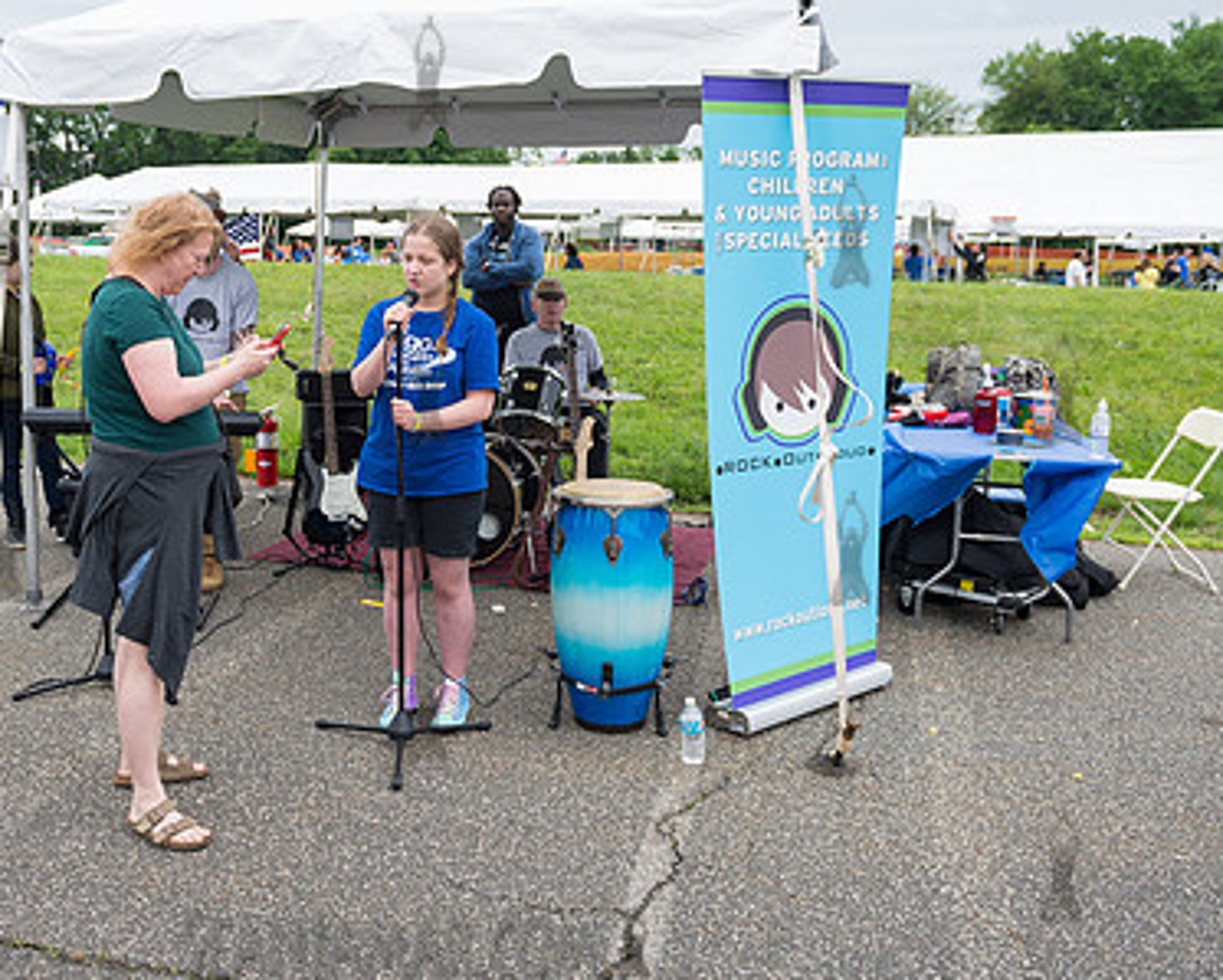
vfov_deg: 42.1
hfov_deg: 50.7
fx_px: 1268
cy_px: 388
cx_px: 426
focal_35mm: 35
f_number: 3.5
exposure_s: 1/800
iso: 200
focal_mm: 24
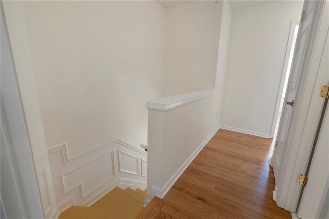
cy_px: 110
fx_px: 146
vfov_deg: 73.7
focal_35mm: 16
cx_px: 164
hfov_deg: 96.8
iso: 1250
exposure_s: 1/20
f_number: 8
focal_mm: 16
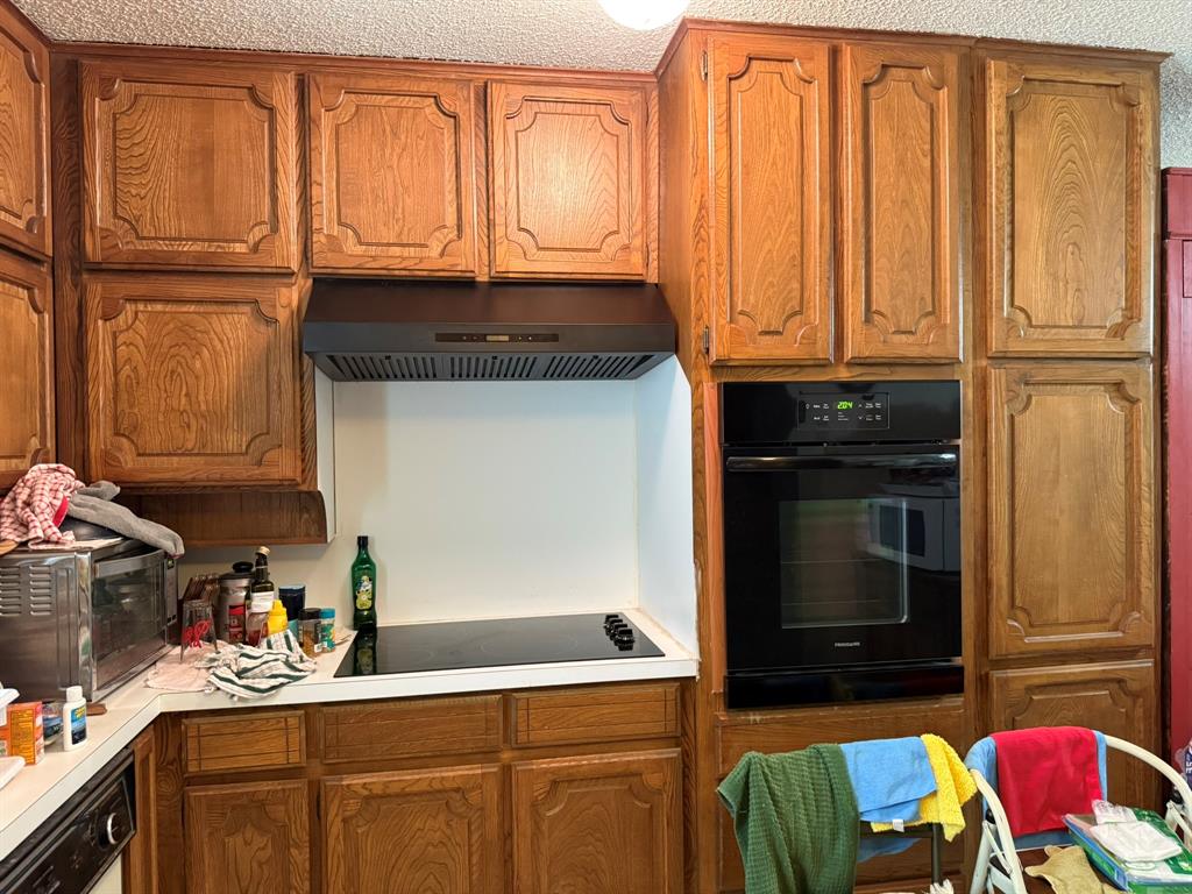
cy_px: 447
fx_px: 826
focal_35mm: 24
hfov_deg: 71.6
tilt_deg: -0.1
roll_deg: +0.7
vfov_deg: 56.8
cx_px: 596
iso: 500
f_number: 1.78
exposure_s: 1/60
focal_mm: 6.76
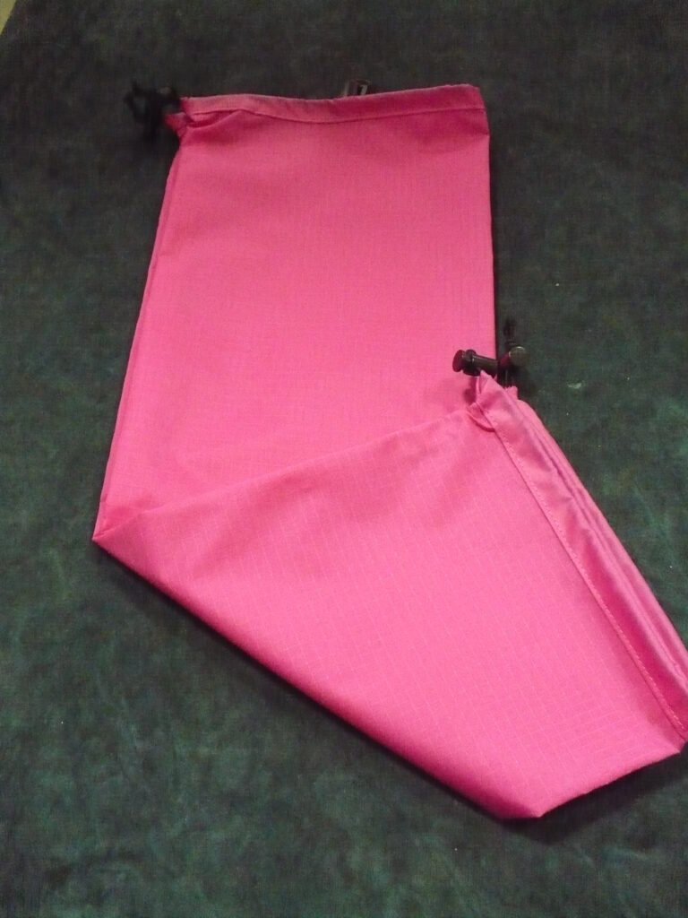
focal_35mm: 37
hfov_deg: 38.7
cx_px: 344
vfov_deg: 50.1
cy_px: 459
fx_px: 981
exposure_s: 1/50
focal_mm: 6.1
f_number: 2.8
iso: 1250
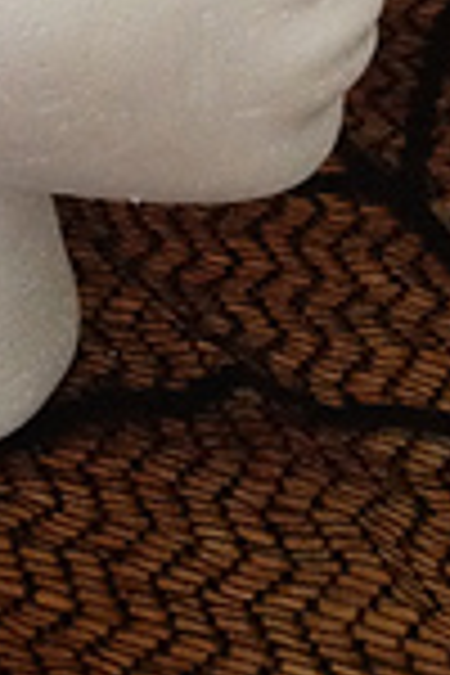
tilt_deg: -31.0
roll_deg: -3.1
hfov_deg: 11.1
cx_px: -128
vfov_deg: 16.0
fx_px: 2269
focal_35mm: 121
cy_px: -230
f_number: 2.4
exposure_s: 1/15
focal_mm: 4.28
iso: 640
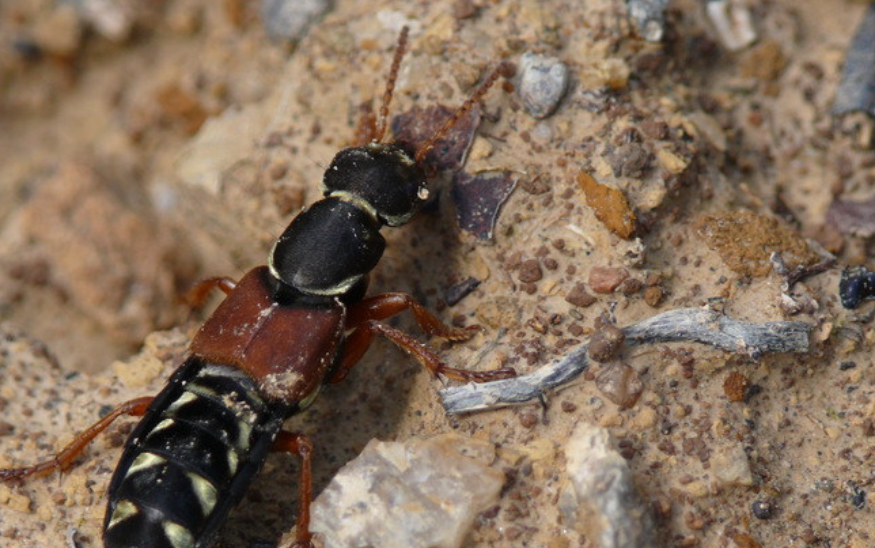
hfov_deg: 5.9
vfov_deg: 3.7
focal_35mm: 358
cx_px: 346
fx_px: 8540
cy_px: 299
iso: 100
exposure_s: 1/250
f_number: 4.5
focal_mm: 53.9
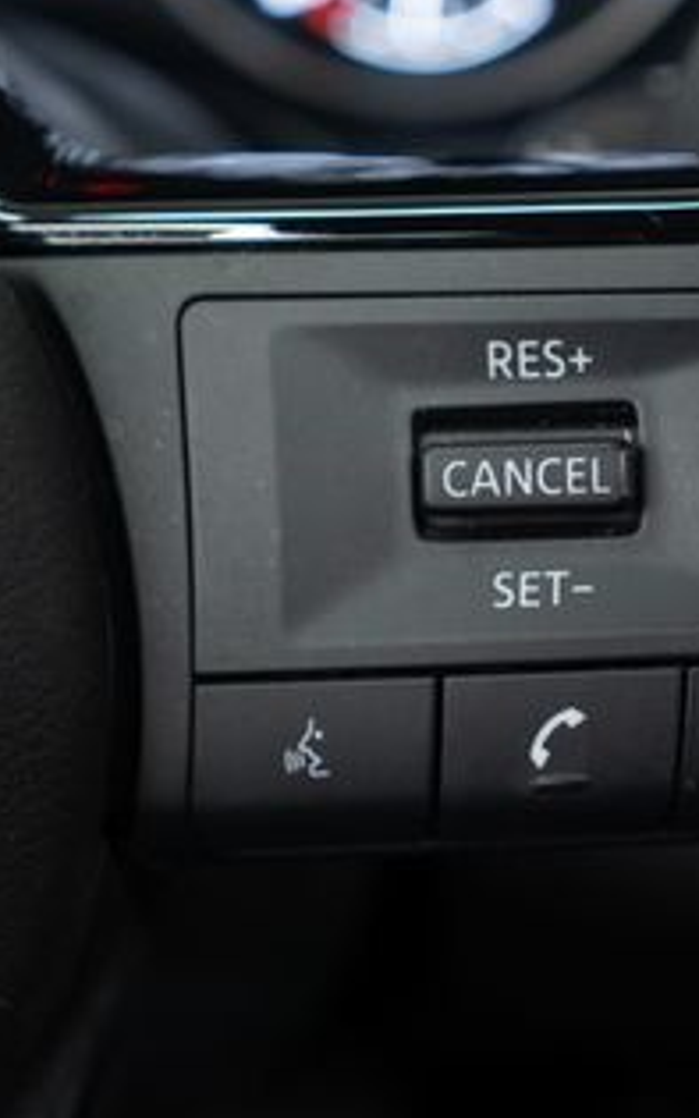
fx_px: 2651
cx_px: 554
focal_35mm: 87
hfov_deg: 14.9
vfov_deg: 23.8
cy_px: 548
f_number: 3.2
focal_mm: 28
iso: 400
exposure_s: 1/40
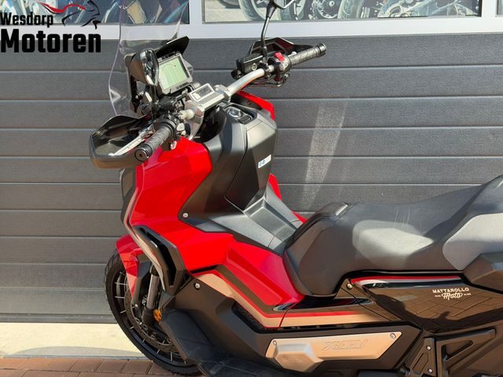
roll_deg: +1.7
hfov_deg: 39.7
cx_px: 252
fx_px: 697
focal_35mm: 48
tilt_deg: -12.9
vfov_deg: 30.3
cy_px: 188
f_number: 1.78
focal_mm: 6.76
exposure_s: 1/987
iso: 100
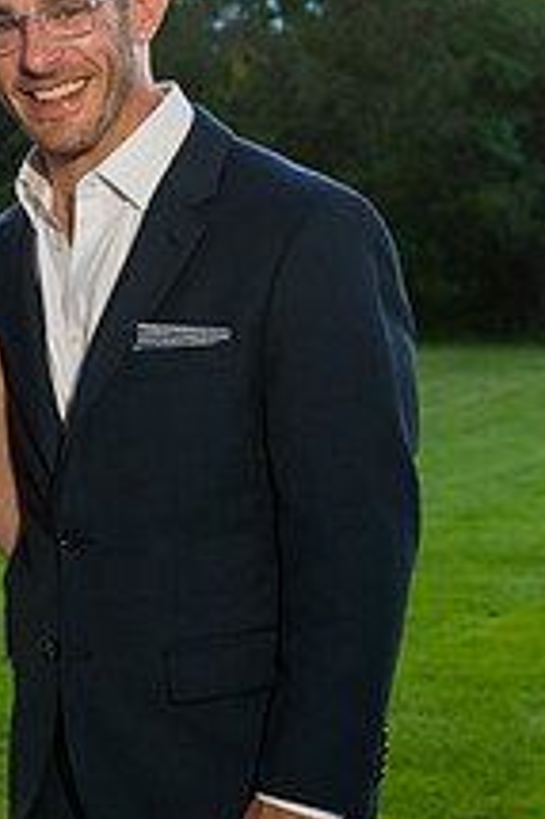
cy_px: 277
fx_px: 3252
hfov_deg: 9.4
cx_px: -204
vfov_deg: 14.3
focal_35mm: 143
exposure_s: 1/125
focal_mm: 50
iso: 1000
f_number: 5.6
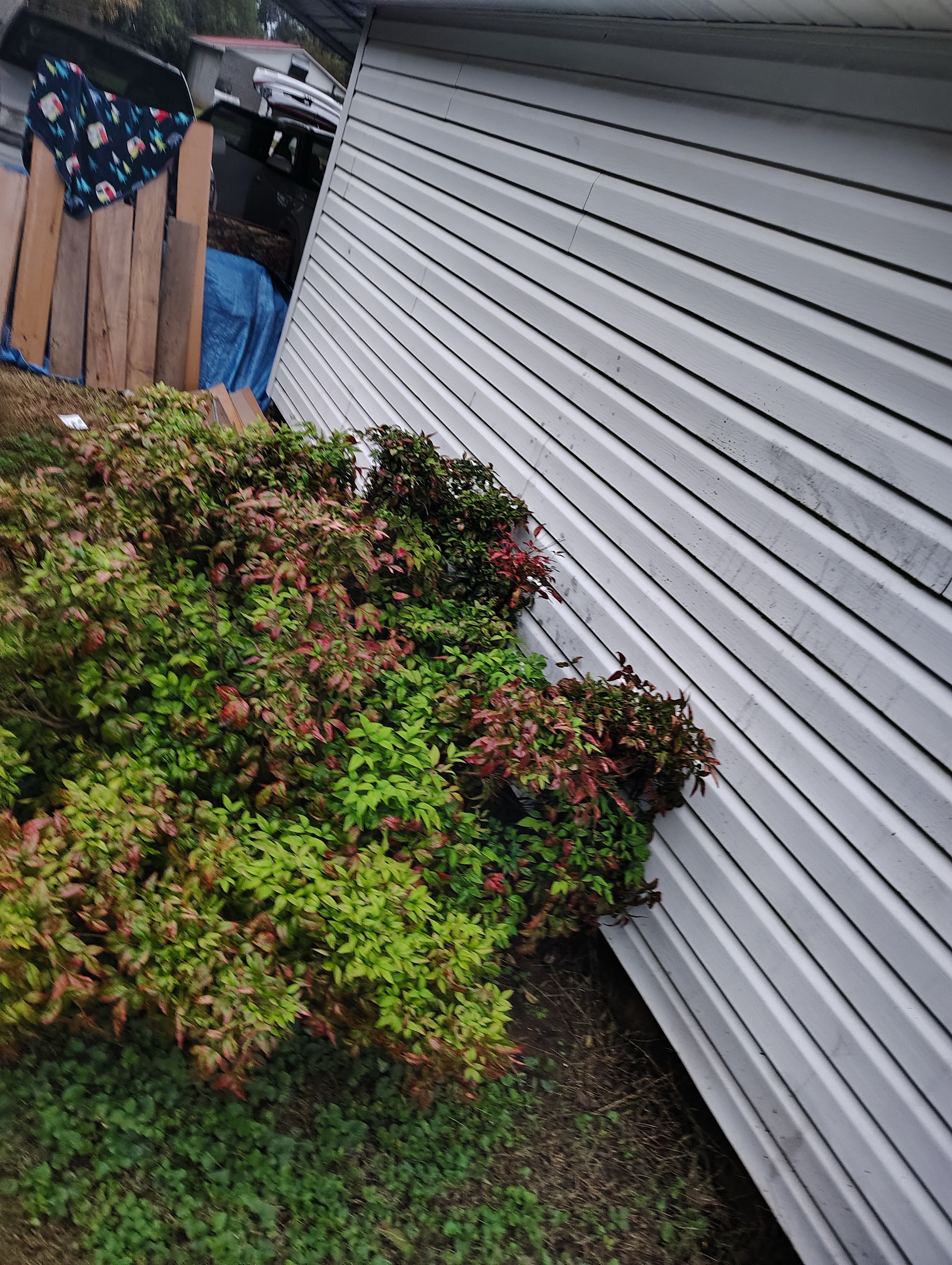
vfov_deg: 71.5
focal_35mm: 24
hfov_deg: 56.9
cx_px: 476
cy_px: 632
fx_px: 878
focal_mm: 5.56
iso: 1313
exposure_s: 1/60
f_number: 1.8
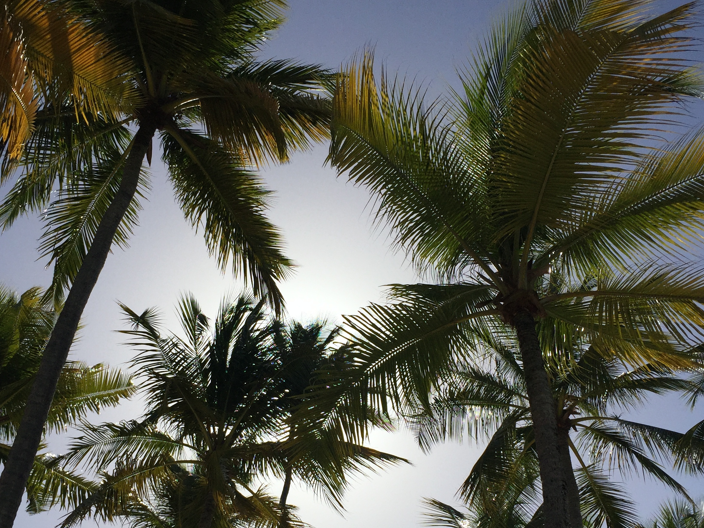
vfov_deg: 33.4
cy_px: 344
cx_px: 344
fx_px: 875
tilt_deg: +39.4
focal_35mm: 43
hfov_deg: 43.8
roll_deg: +2.4
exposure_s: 1/9901
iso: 32
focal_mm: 4.15
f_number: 2.2
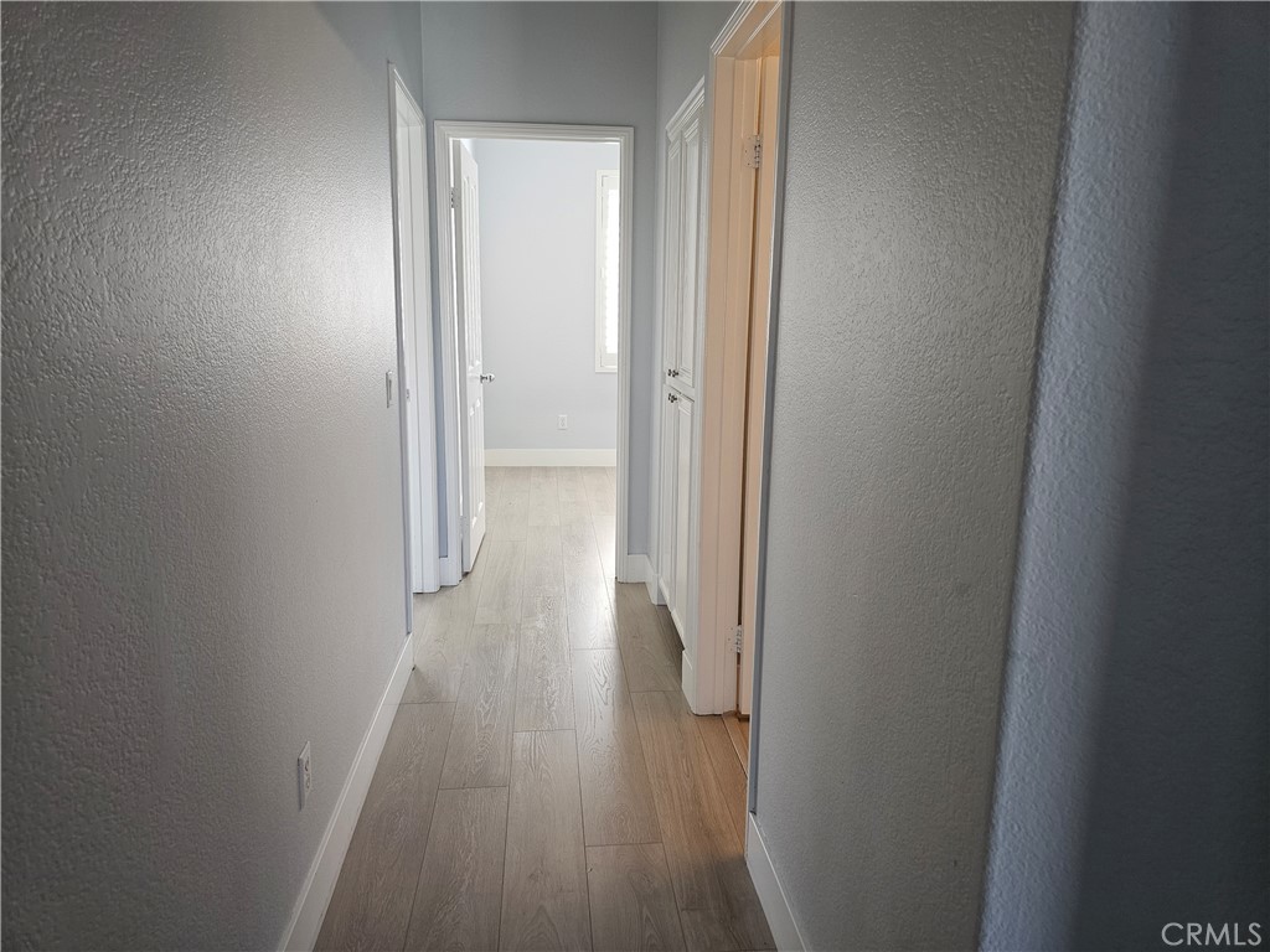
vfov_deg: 58.9
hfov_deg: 73.9
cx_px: 635
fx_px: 844
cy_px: 476
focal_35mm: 23
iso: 125
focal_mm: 6.3
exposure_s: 1/120
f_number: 1.7
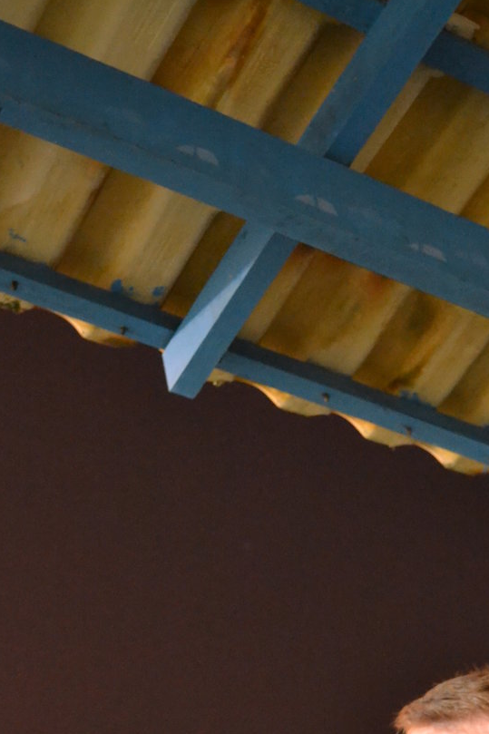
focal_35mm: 89
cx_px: 336
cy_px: 707
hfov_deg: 15.3
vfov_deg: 22.1
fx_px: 1814
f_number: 4.5
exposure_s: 2
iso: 3200
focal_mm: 30
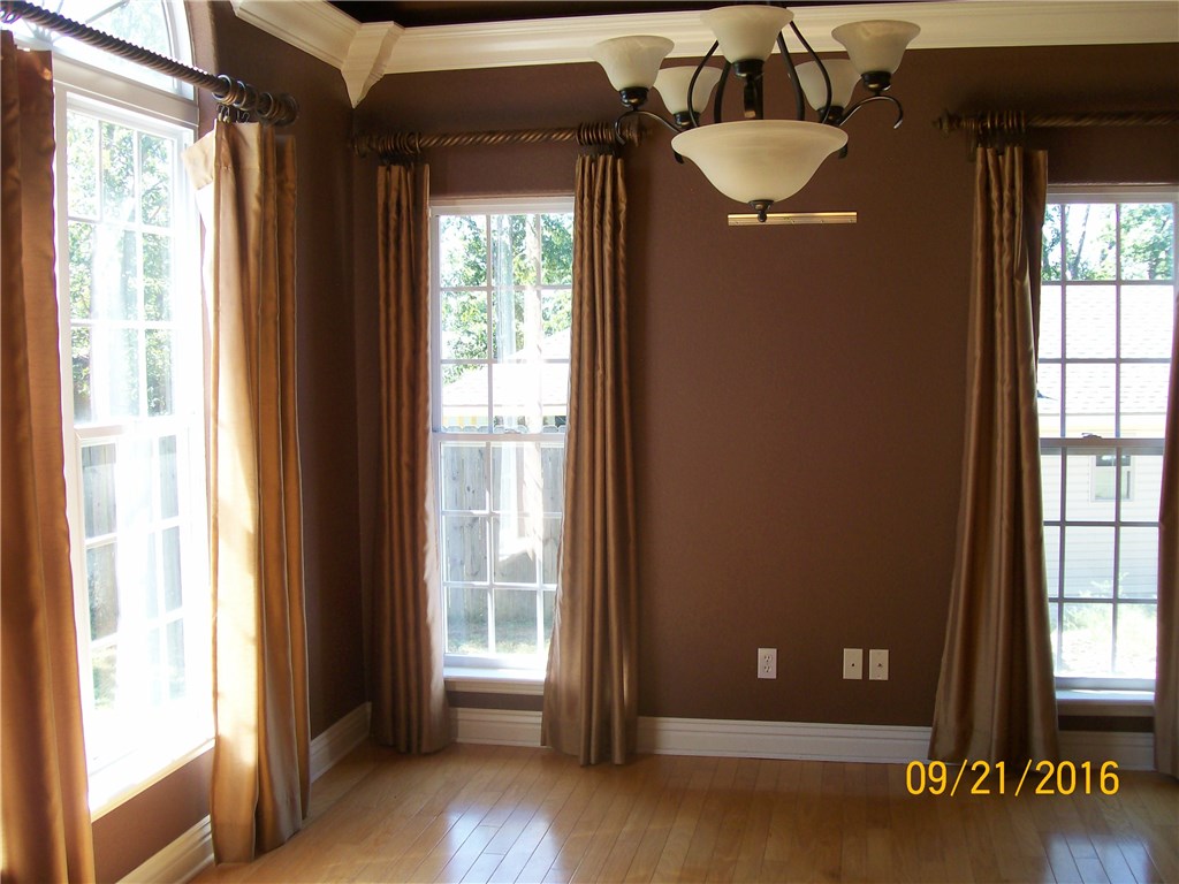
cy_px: 442
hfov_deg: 51.4
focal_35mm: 36
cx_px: 590
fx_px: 1226
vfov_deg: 39.7
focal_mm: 6
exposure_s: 1/98.8
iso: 80
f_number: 2.7
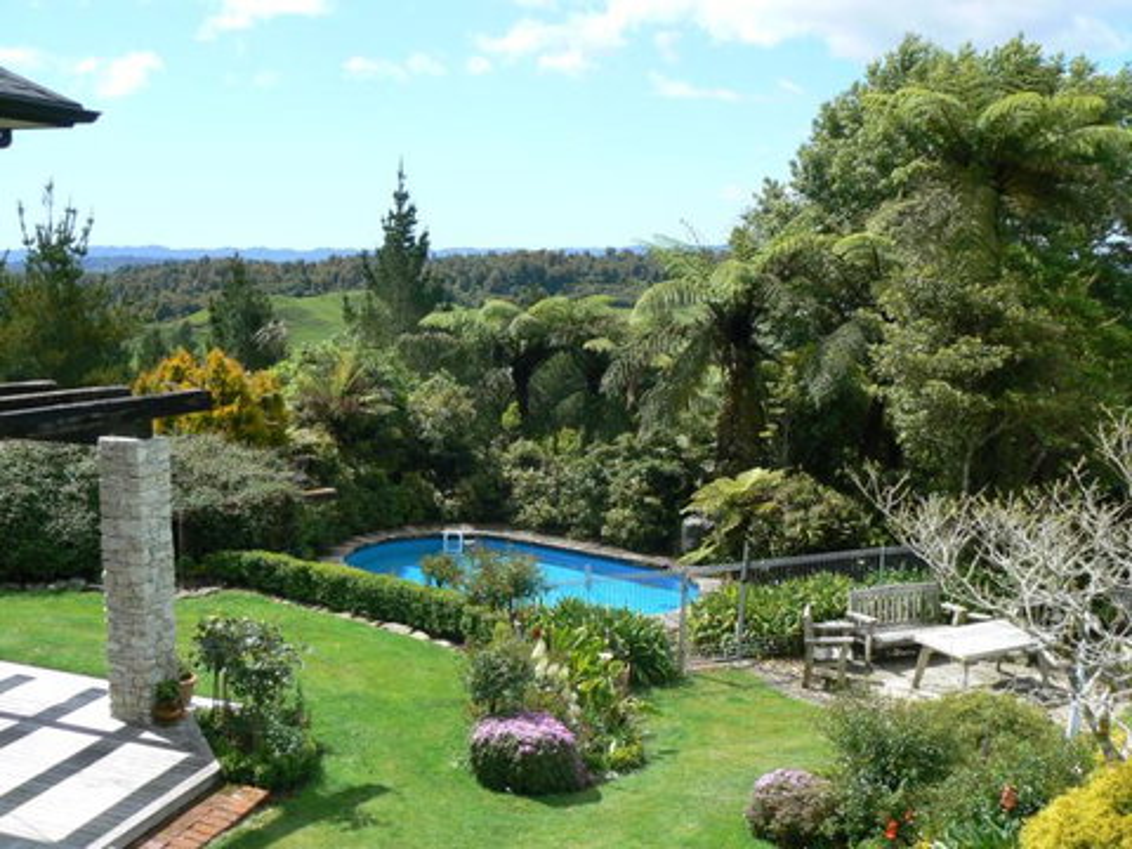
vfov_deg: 39.7
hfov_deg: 51.4
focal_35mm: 36
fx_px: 1177
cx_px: 566
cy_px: 424
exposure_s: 1/400
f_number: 5.6
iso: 80
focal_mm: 6
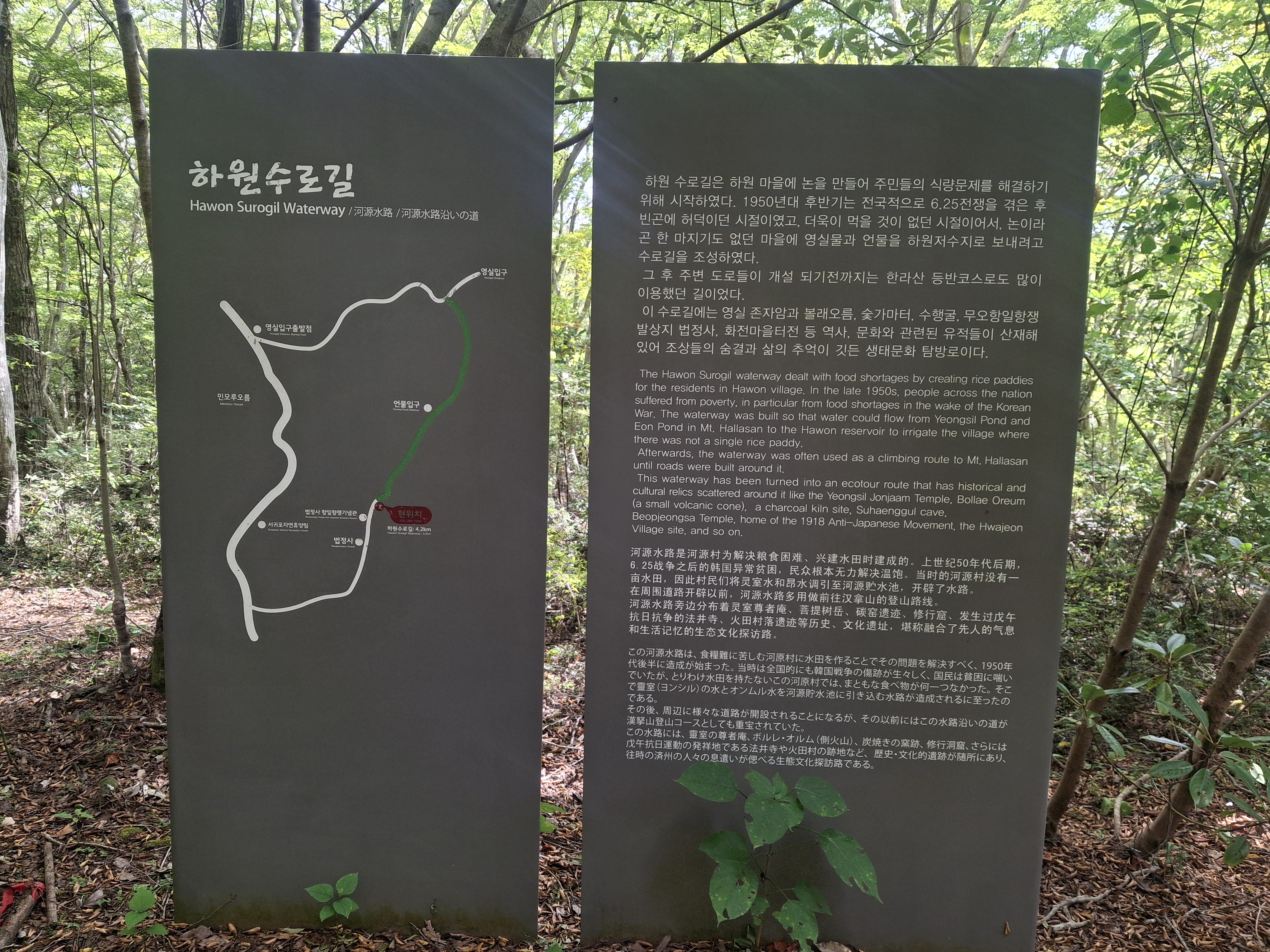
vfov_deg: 54.9
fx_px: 917
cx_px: 635
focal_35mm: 25
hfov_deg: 69.4
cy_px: 476
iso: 50
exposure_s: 1/120
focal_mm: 4.69
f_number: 1.8
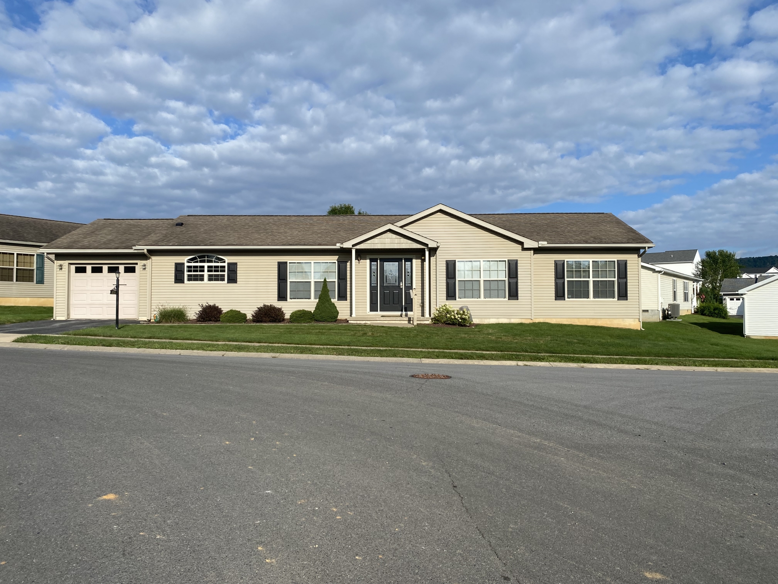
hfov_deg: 67.3
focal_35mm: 26
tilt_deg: +1.4
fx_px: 584
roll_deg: +0.0
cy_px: 292
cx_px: 389
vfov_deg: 53.1
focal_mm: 4.25
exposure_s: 1/4115
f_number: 1.8
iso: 32
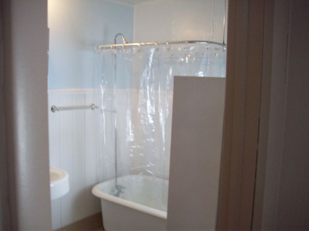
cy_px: 116
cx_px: 154
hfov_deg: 50.1
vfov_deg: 38.7
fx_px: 330
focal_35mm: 37
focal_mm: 6.2
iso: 160
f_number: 2.8
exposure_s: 1/35.8
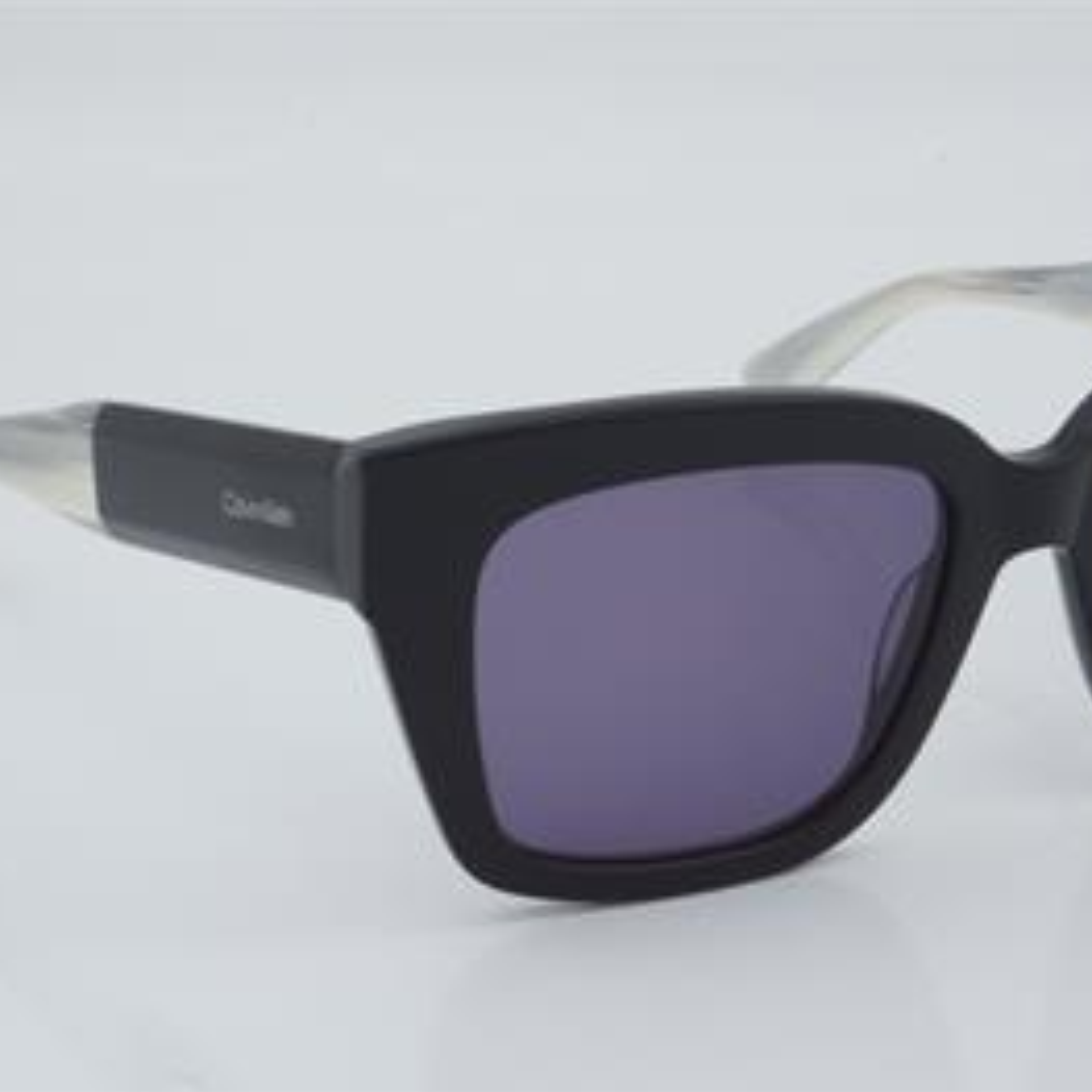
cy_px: 548
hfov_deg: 17.9
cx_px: 714
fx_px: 3462
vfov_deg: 17.9
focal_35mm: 97
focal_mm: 50
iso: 100
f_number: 32
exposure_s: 1/4
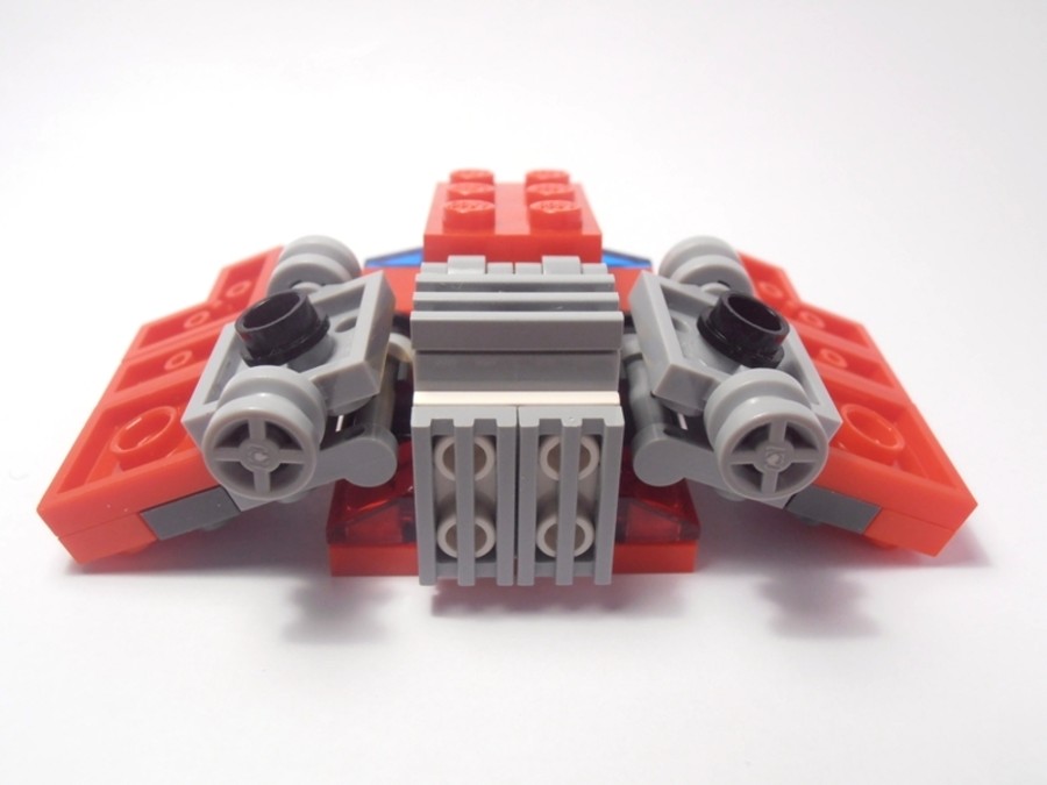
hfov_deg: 50.1
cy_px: 392
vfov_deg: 38.7
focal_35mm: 37
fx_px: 1119
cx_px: 524
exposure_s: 1/50
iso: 80
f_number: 3.9
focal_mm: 6.61
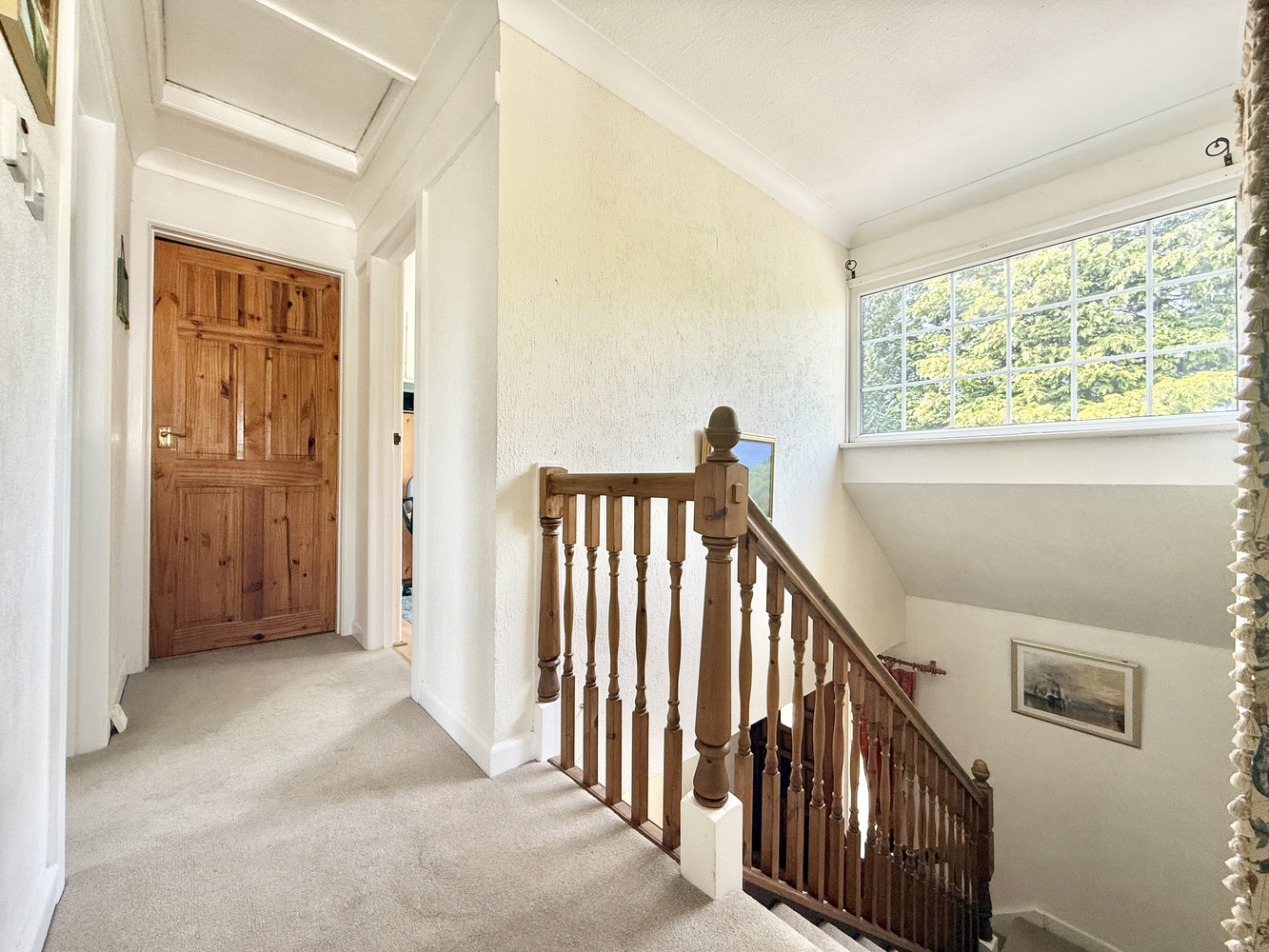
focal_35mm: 14
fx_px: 513
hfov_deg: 102.1
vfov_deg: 85.7
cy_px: 476
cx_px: 634
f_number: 2.2
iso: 125
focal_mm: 2.22
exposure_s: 1/99
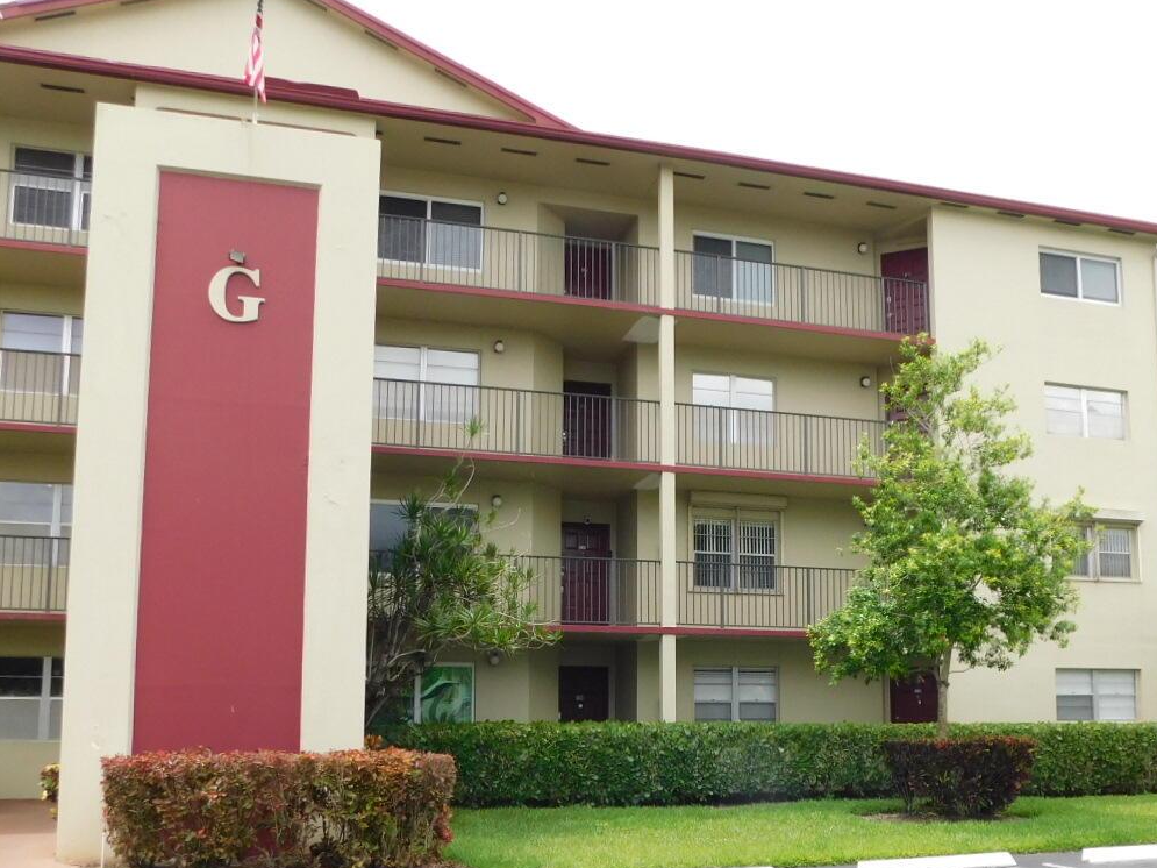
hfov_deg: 49.8
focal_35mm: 37
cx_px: 704
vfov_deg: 38.1
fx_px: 1237
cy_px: 596
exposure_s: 1/640
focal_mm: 4
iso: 125
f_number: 3
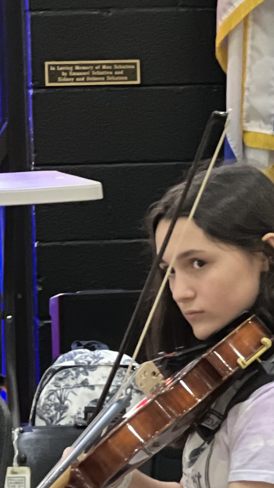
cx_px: 263
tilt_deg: -6.5
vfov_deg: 7.1
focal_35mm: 301
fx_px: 3889
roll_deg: +1.3
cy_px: 547
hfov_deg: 4.0
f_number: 2.8
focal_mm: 9
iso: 400
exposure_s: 1/15
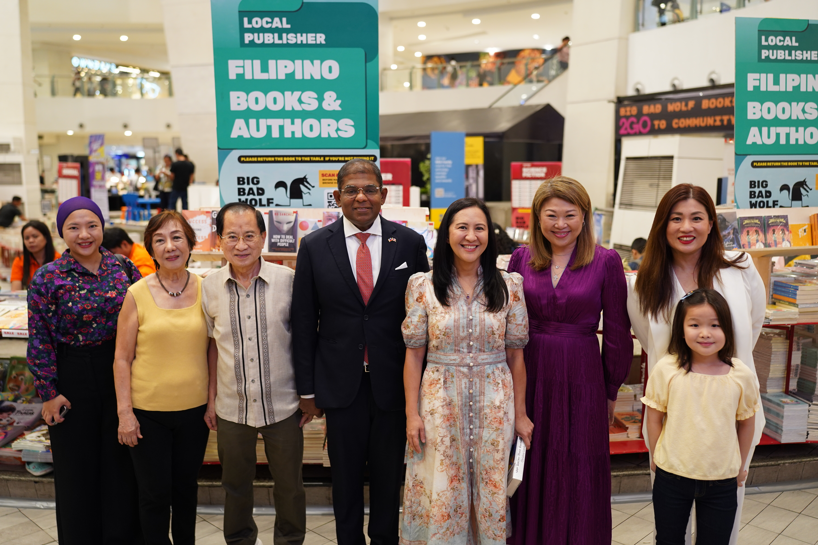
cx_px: 409
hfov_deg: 54.4
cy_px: 272
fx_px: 795
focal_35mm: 35
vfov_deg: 37.9
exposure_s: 1/200
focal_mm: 35
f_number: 2
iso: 1000
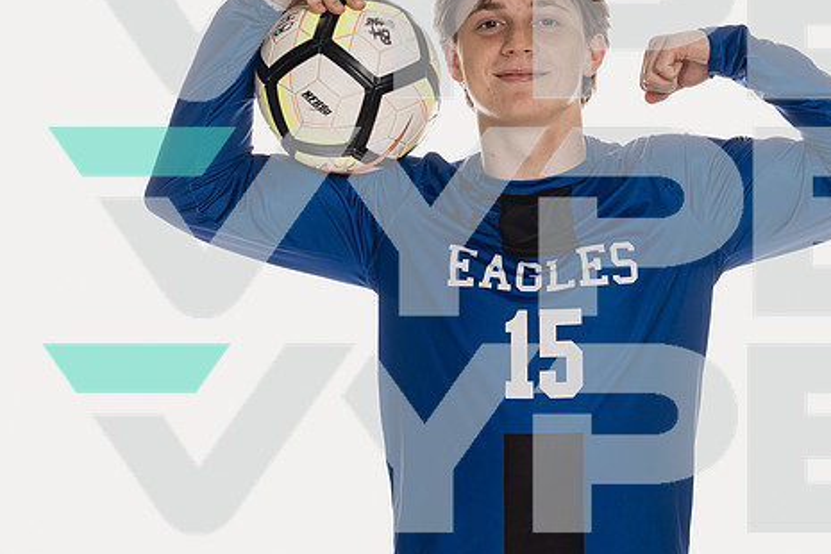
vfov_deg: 14.7
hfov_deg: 21.9
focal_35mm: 93
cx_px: 499
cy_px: 225
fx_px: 2147
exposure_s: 1/60
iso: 640
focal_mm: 70
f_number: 5.6
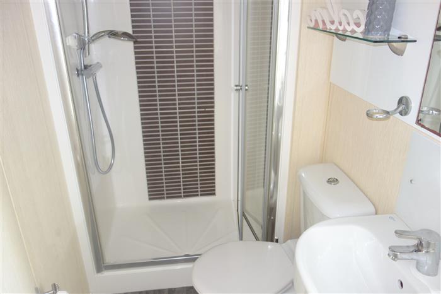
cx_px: 220
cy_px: 147
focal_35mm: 28
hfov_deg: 65.5
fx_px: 343
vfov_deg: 46.4
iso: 125
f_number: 1.8
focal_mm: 10.4
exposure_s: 1/50
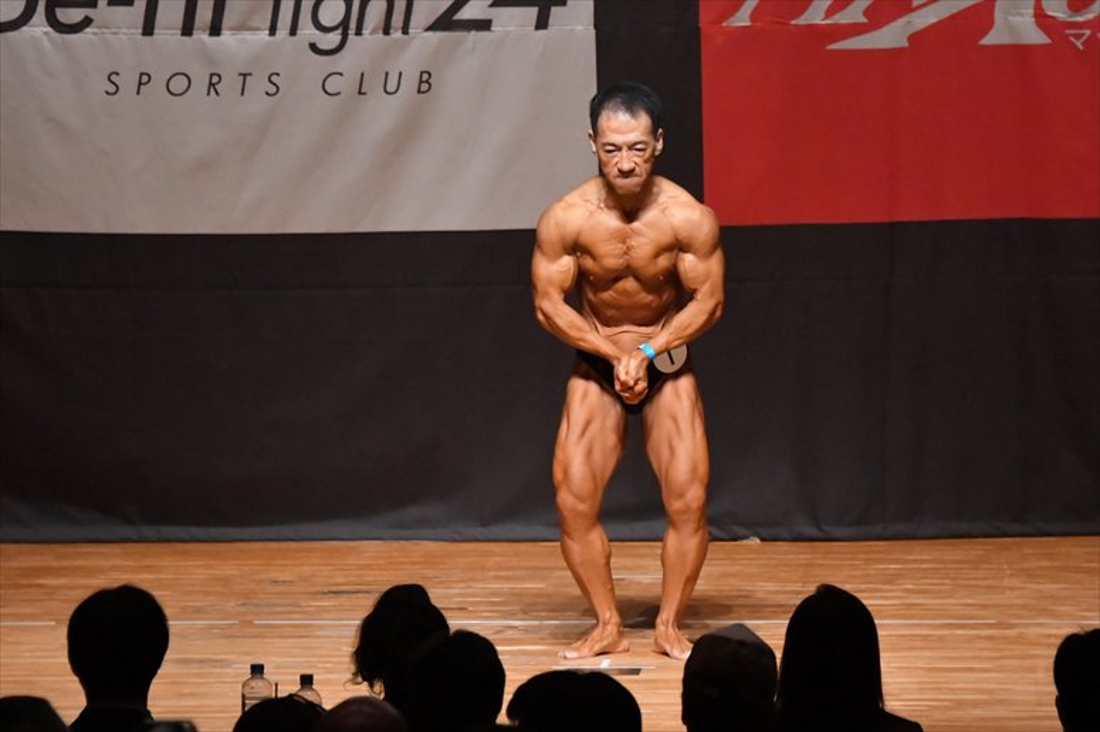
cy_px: 366
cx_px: 550
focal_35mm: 285
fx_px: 8704
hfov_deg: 7.2
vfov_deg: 4.8
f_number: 5.6
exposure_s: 1/400
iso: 10000
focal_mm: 190
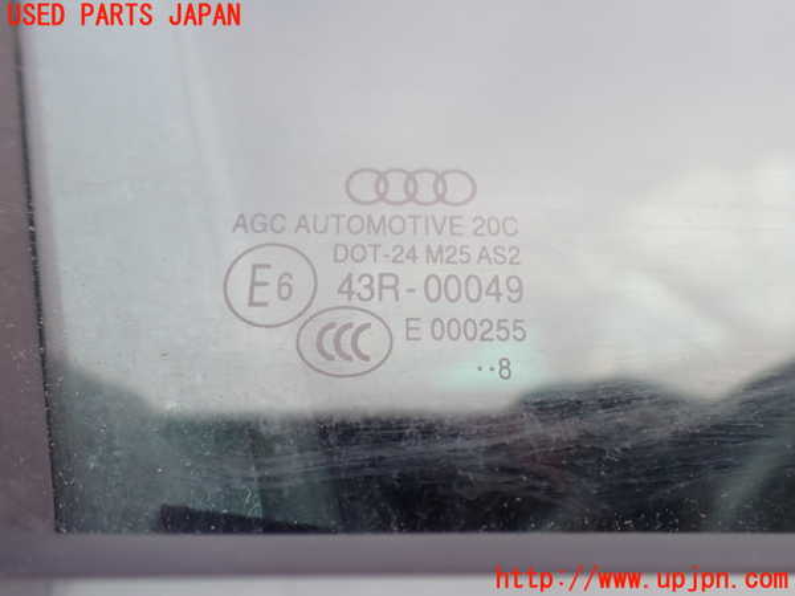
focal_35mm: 30
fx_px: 689
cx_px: 398
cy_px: 298
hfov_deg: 60.0
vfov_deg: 46.8
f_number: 2.3
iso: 100
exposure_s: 1/200
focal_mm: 5.4
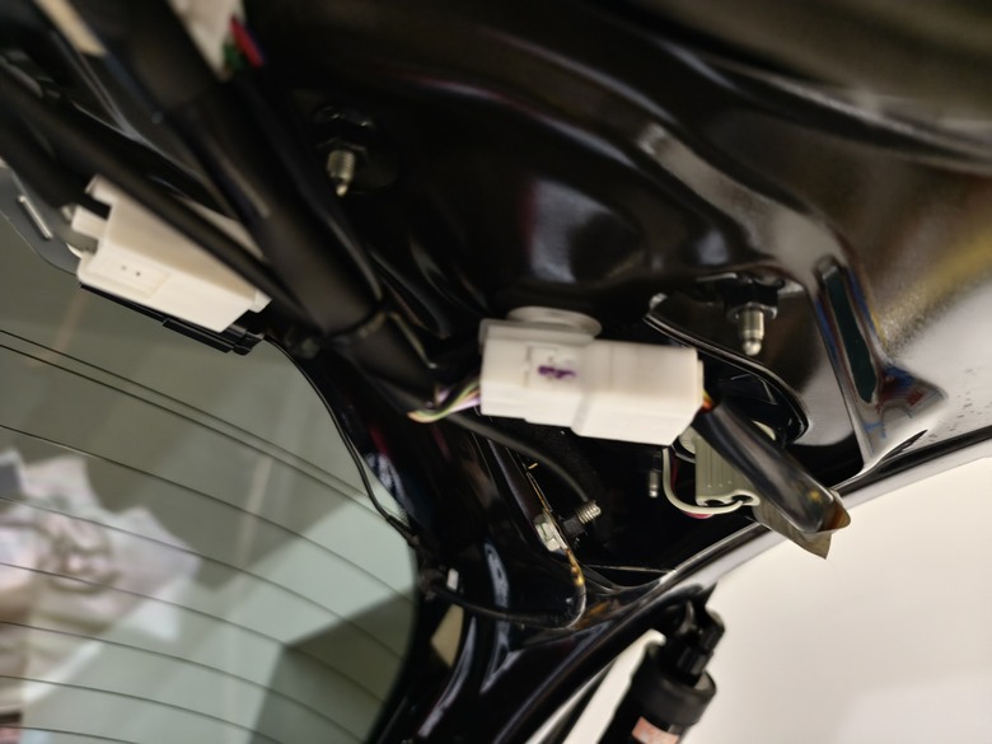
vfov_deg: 58.9
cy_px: 372
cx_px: 496
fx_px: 659
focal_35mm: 23
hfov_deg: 73.9
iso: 2000
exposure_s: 1/24
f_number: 1.62
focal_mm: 6.45
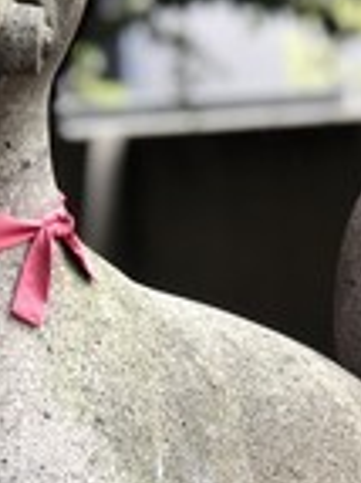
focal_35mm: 180
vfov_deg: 11.0
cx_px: 182
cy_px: 358
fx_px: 2507
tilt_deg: -4.8
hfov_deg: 8.2
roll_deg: +2.3
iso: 20
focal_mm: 6.6
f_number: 2.8
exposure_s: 1/30
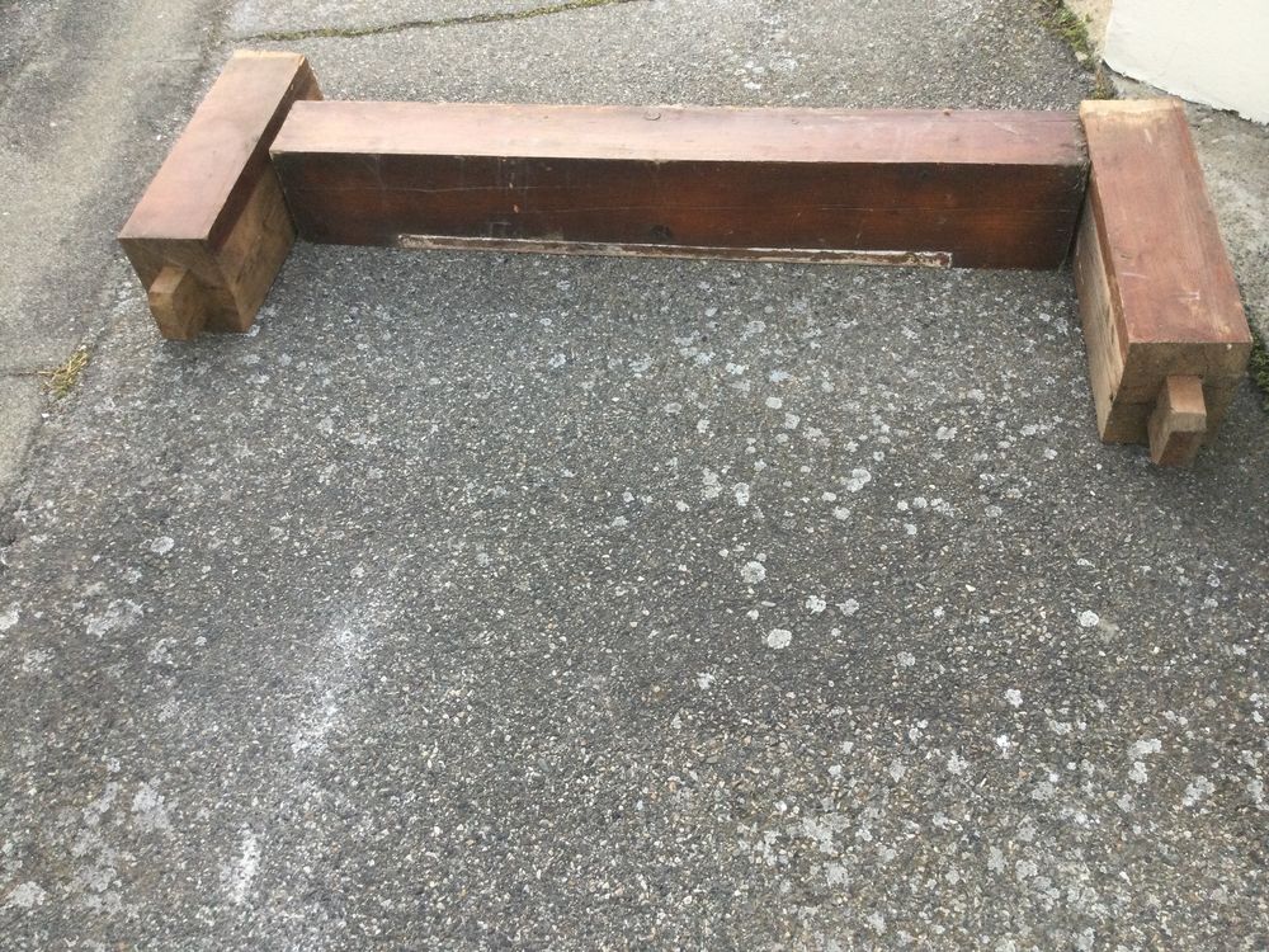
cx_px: 634
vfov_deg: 45.4
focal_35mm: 31
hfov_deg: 58.4
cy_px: 476
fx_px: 1136
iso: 64
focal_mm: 3.3
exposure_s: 1/33
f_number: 2.4
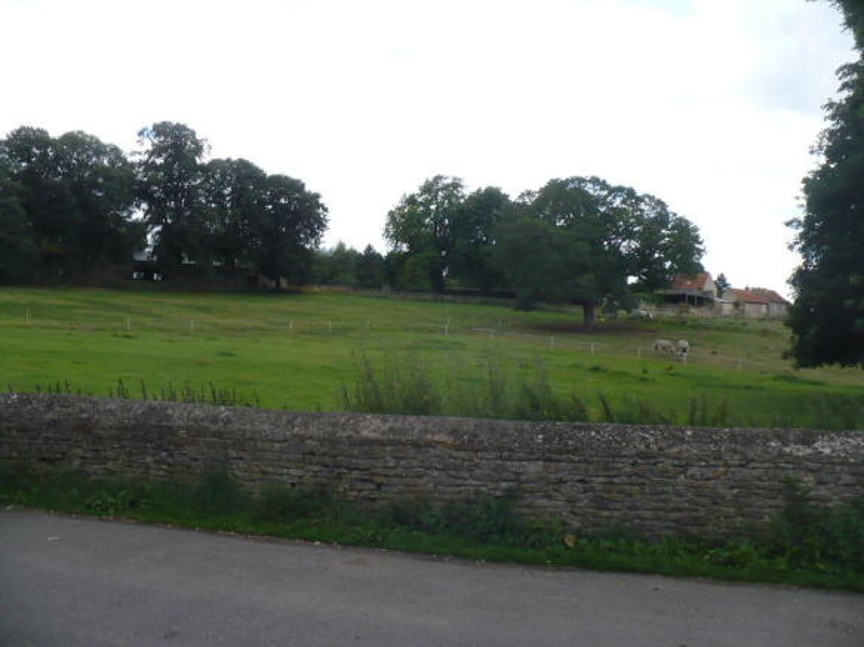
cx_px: 432
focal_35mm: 37
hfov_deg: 50.1
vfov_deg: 38.7
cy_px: 324
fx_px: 923
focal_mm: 6.1
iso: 200
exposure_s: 1/160
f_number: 8
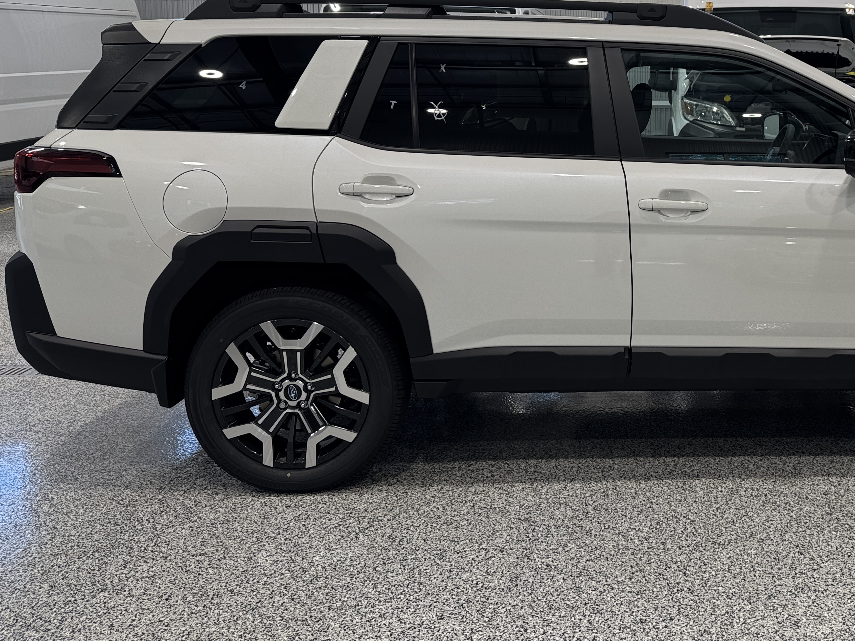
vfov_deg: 36.2
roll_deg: +0.1
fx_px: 963
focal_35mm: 39
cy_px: 187
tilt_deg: -5.1
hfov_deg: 45.7
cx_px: 670
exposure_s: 1/314
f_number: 1.78
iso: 80
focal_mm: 6.76
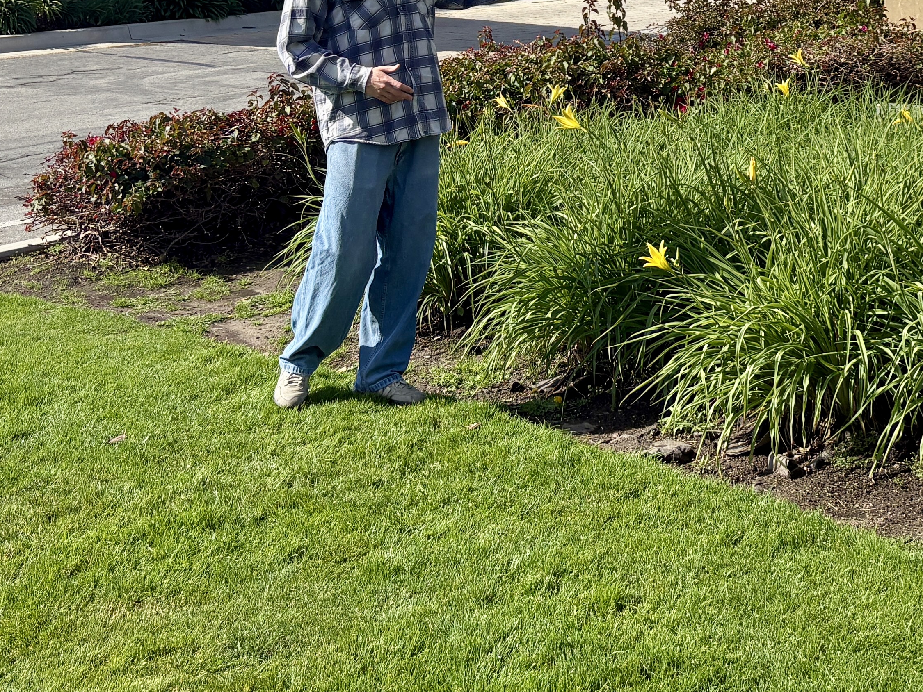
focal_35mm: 66
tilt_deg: +3.8
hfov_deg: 28.5
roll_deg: -1.5
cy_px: -78
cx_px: 792
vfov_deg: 21.1
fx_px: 1760
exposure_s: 1/3125
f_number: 1.6
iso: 50
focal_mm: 5.96
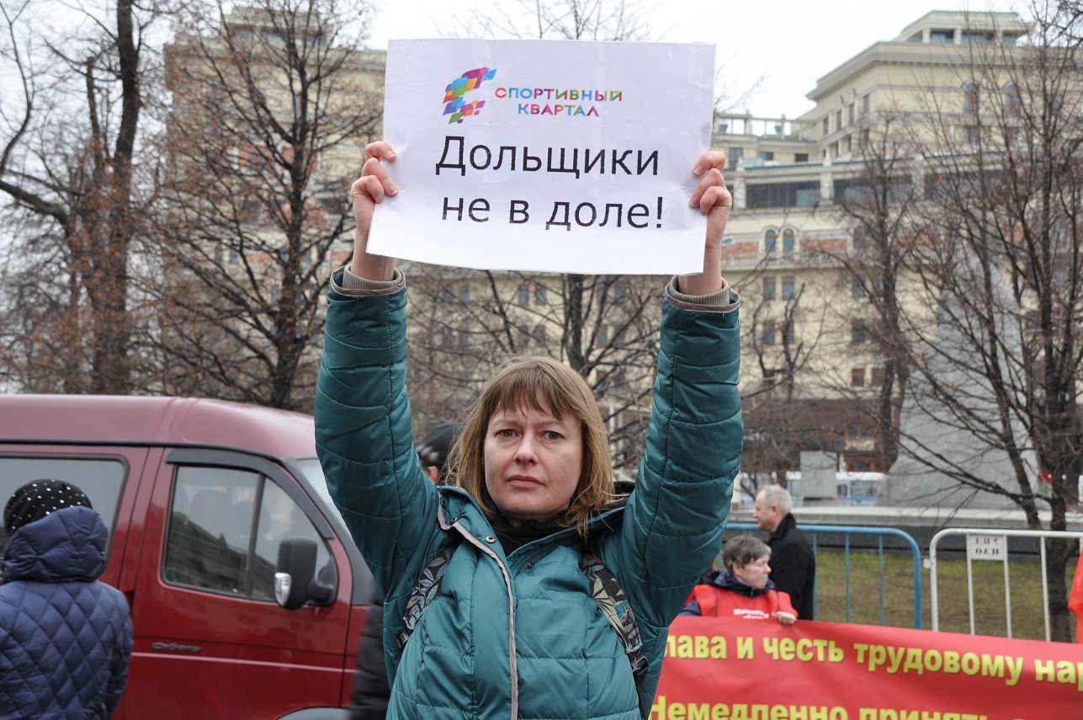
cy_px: 360
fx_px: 1713
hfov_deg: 35.1
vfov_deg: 23.7
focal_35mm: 57
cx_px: 542
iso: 200
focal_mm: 38
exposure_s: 1/60
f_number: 8
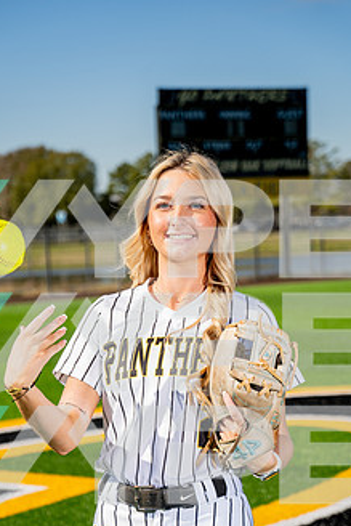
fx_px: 1402
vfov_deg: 21.2
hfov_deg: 14.3
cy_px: 343
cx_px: 152
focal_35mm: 96
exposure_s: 1/1000
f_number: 4
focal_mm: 70
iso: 100
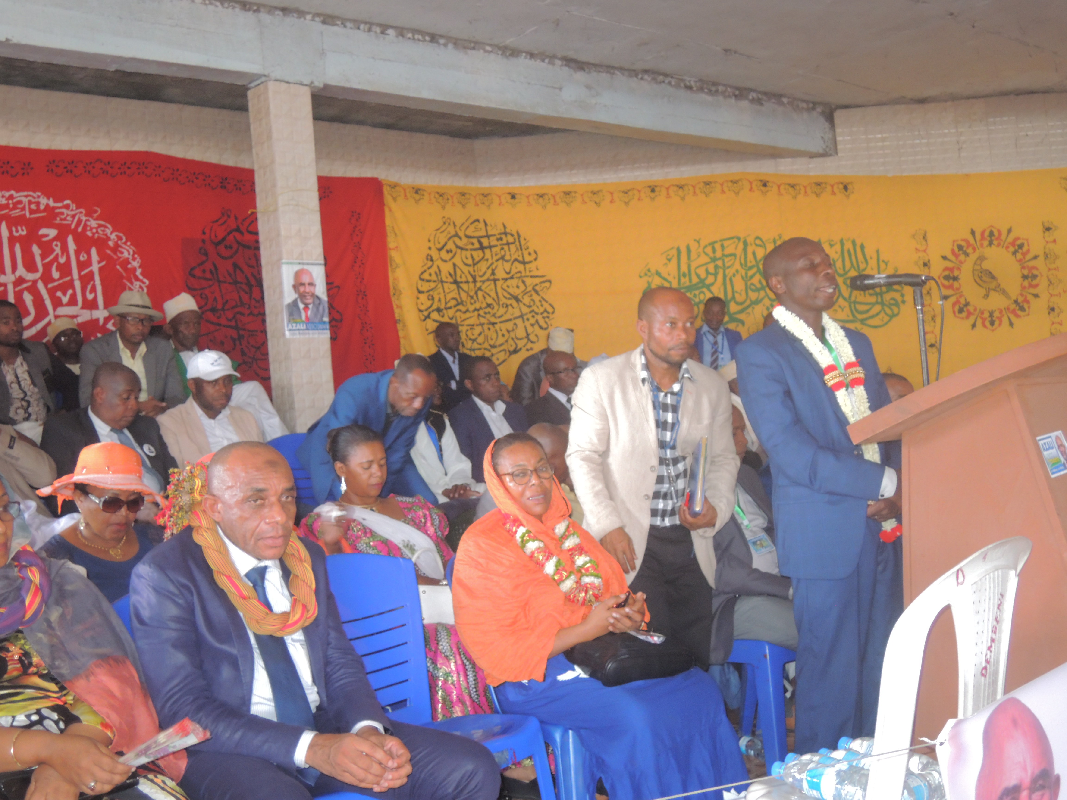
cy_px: 400
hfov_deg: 46.8
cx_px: 534
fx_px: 1233
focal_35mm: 40
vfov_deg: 36.0
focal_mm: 7.2
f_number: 2.6
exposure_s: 1/30
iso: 560
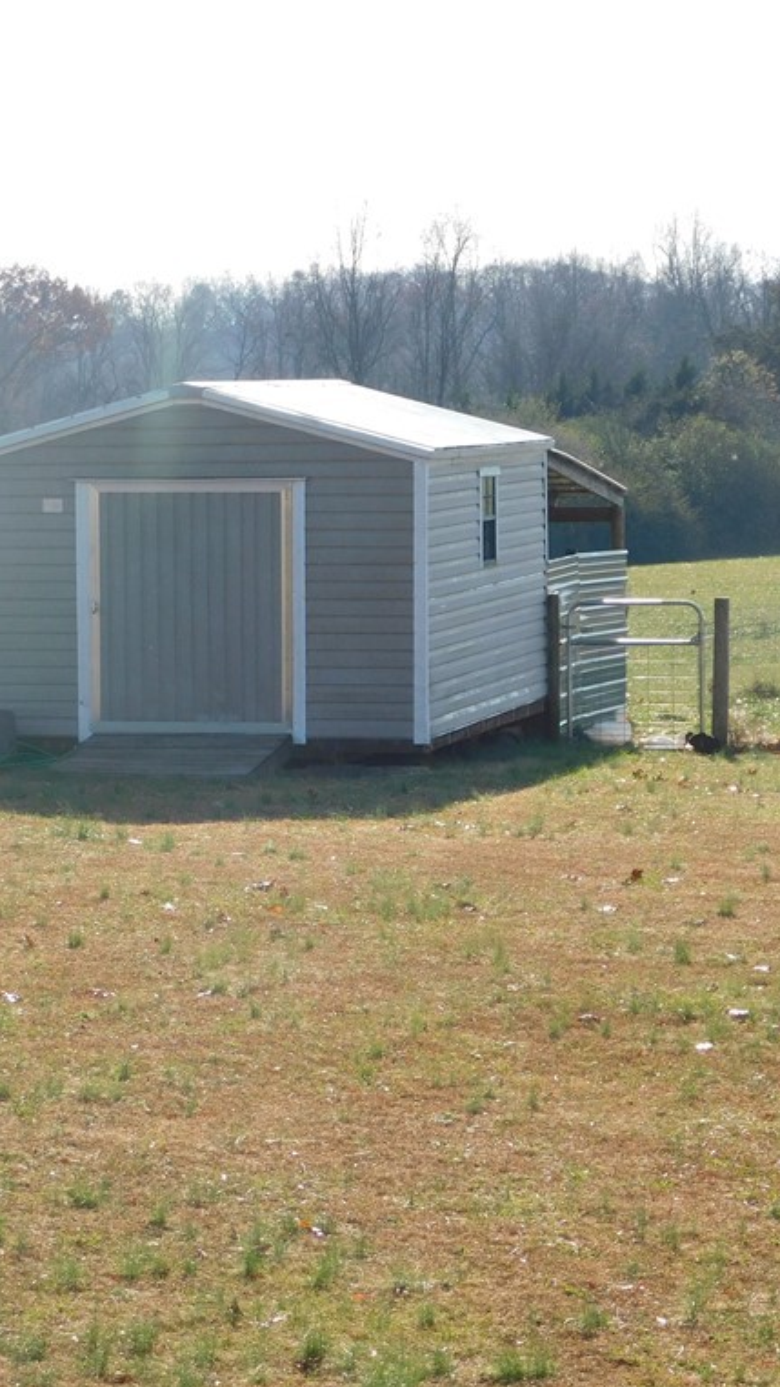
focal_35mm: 133
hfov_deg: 9.1
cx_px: 376
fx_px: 4892
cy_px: 693
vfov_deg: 16.1
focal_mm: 16.1
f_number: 4.5
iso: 125
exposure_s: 1/500
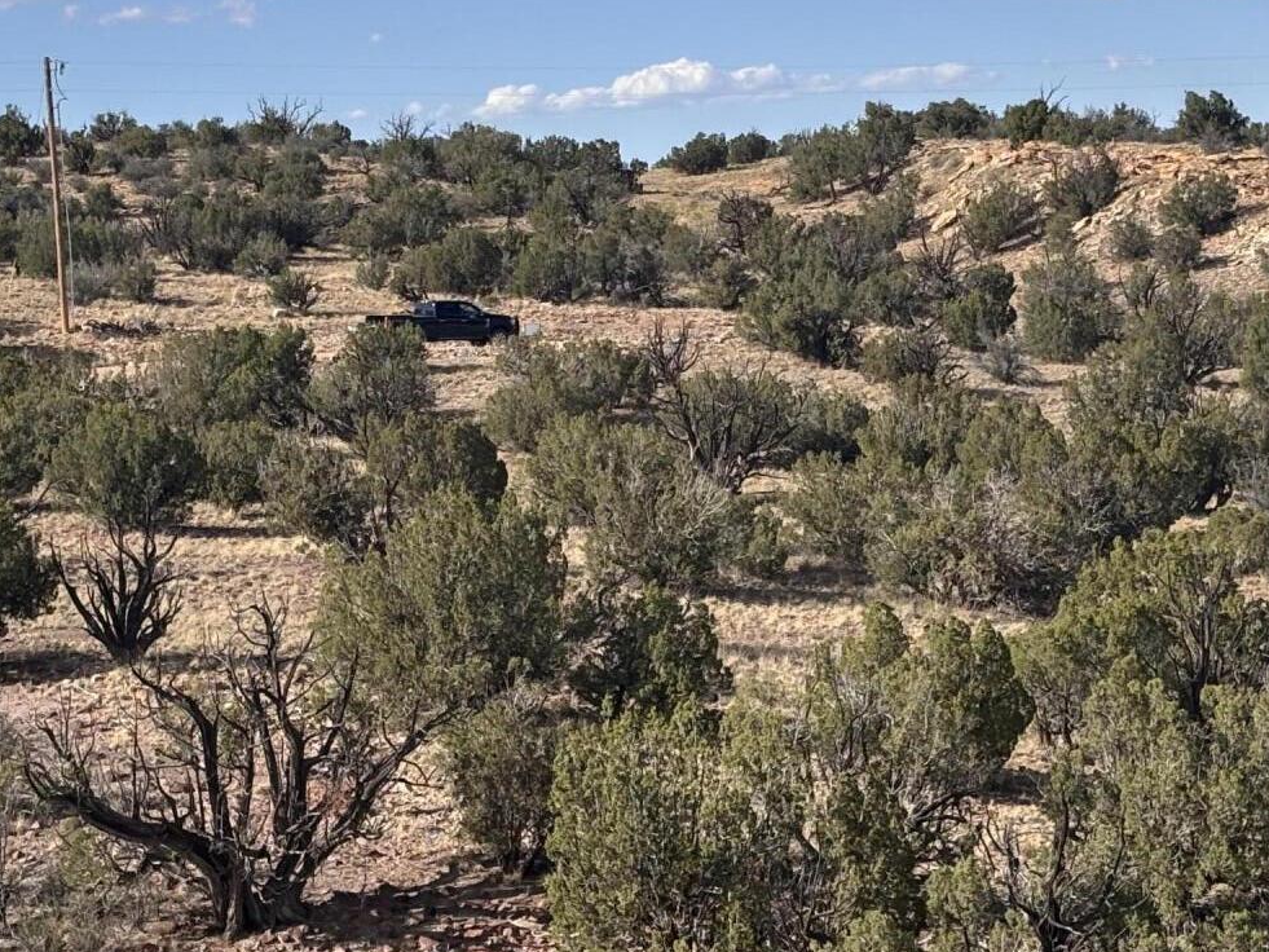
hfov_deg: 18.5
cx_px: 648
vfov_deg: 13.9
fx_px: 3886
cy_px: 303
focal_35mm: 106
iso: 32
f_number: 1.6
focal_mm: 5.96
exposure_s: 1/2710
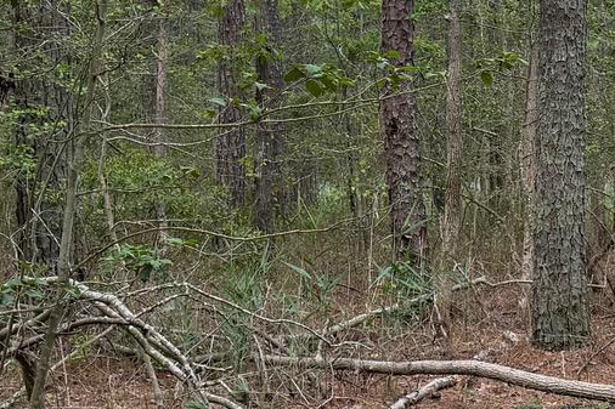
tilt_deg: +2.0
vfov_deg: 13.5
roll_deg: +0.2
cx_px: 521
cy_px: 97
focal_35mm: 101
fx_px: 1725
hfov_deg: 19.9
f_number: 1.78
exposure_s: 1/1192
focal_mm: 6.76
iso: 100
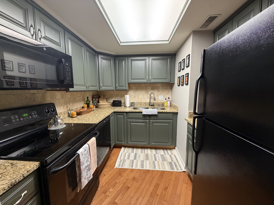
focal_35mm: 14
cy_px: 102
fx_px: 111
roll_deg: +1.4
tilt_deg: -7.6
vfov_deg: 85.7
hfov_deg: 102.1
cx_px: 137
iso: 400
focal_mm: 2.22
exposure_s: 1/60
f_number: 2.2
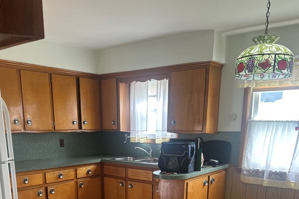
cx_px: 140
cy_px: 196
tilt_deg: -13.3
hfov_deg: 51.8
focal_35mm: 37
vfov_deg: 33.2
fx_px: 307
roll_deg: -0.8
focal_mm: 6.86
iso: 100
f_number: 1.78
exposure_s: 1/121
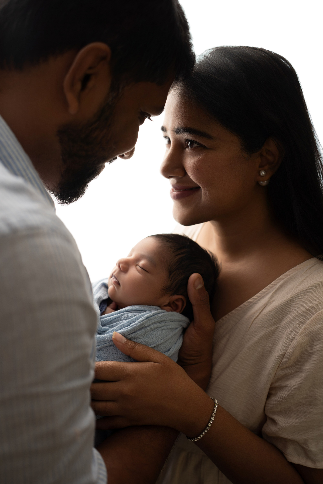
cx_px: 161
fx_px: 484
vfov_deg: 53.1
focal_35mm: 36
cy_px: 236
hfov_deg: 36.9
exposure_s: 1/160
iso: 100
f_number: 2.5
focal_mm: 35
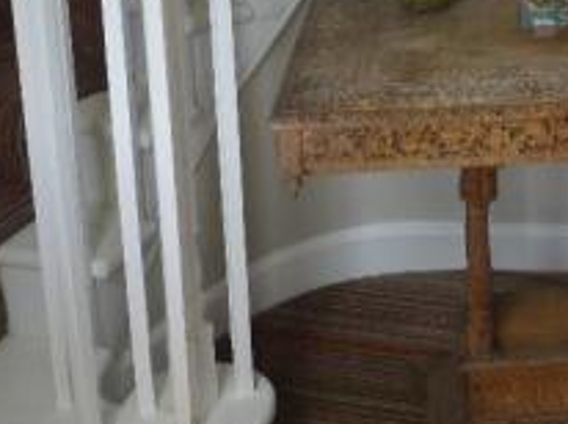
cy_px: -123
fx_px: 1114
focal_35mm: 68
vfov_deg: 19.9
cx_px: 591
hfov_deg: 26.7
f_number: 3.3
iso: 100
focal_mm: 4.3
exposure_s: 1/60
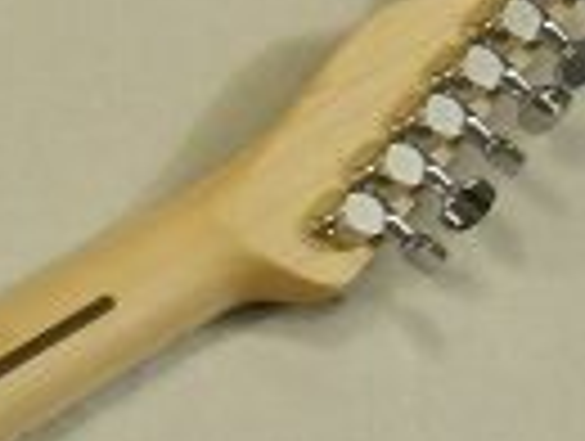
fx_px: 2252
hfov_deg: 12.3
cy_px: 916
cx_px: -734
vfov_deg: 10.2
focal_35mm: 133
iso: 320
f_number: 3.2
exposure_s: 1/30
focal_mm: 4.5
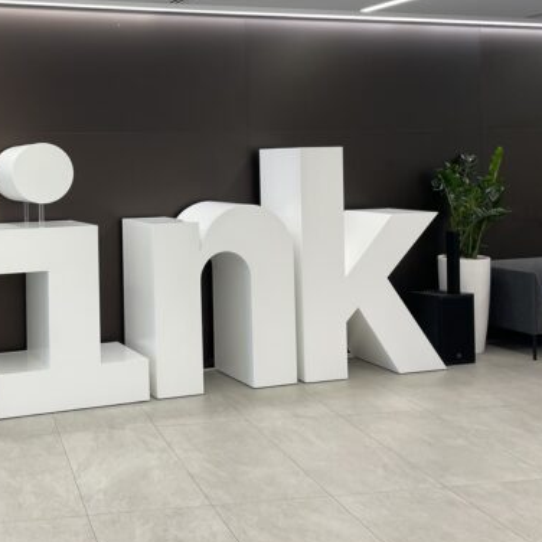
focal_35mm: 47
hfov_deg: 34.8
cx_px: 97
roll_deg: +0.9
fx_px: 833
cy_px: 170
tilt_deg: +0.1
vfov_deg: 35.6
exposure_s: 1/100
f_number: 1.6
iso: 50
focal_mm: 4.2
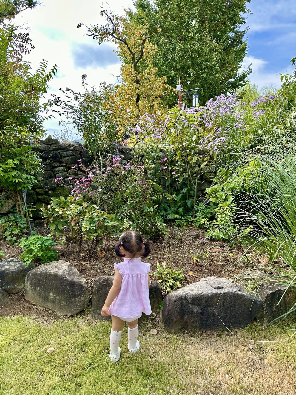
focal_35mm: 24
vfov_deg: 71.6
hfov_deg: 56.8
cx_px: 148
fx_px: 274
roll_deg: -2.9
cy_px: 198
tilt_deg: -8.5
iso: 80
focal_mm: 6.86
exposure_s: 1/1119
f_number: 1.78
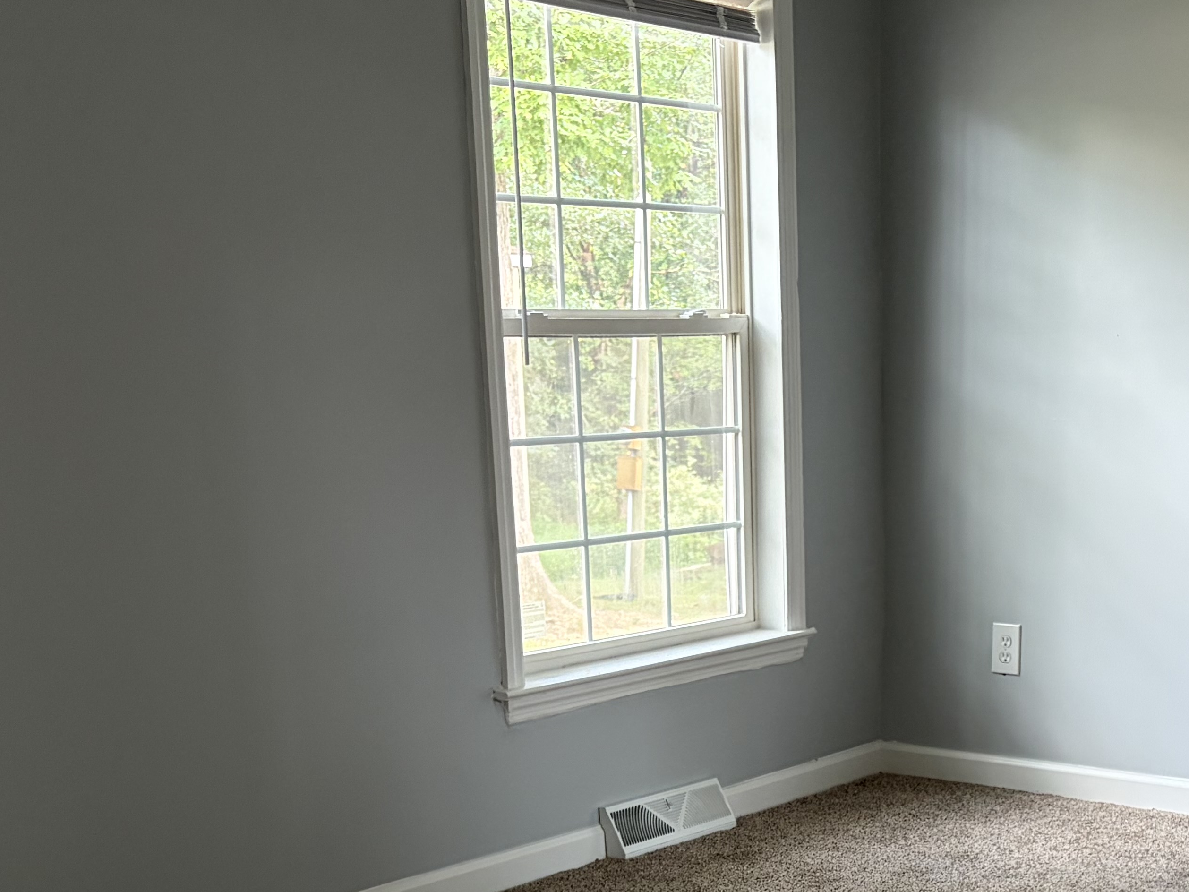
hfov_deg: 32.0
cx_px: 917
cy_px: 910
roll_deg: +0.5
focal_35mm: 59
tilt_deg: -15.8
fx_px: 2027
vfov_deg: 23.7
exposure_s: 1/60
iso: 160
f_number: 1.6
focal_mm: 5.96
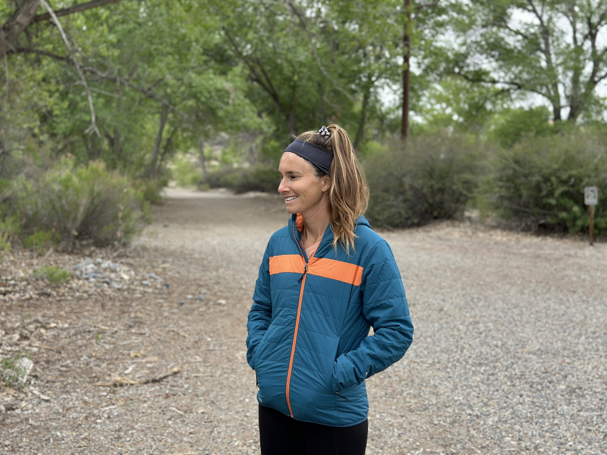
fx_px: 842
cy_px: 228
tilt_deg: -3.3
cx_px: 304
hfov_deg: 39.7
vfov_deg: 30.3
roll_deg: -0.9
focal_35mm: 48
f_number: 1.78
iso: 80
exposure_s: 1/1133
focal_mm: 6.86
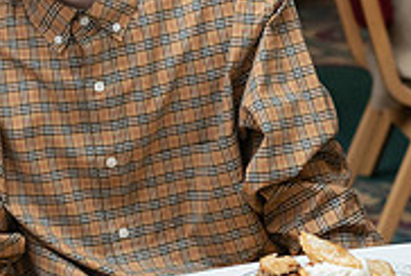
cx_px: -75
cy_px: 10
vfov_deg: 7.2
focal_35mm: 191
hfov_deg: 10.6
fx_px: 2184
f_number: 5.6
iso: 2000
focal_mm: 60
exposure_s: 1/160
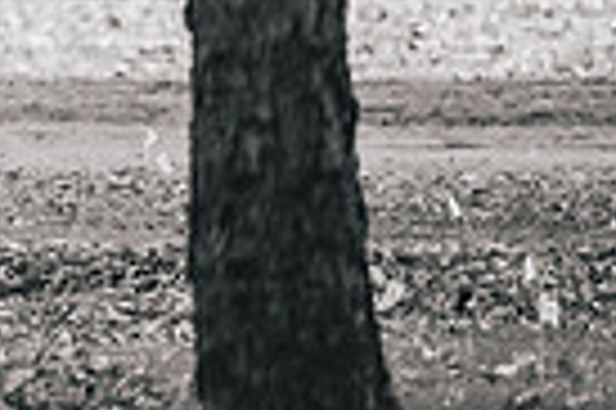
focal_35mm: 1751
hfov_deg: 1.2
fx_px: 29926
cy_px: -170
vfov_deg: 0.8
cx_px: -591
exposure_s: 1/1000
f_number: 6.3
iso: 400
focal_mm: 400
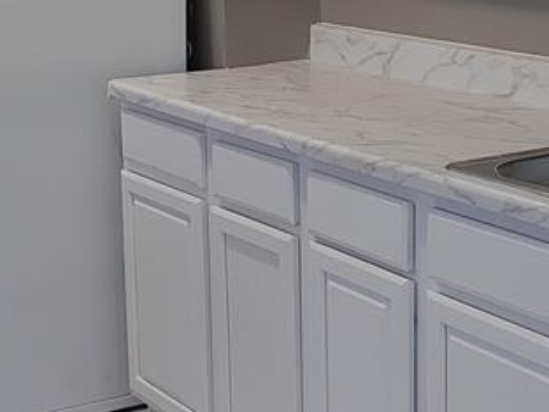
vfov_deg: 17.3
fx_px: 1349
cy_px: 109
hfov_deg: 23.0
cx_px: 296
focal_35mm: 85
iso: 50
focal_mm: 5.58
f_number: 1.8
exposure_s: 1/40
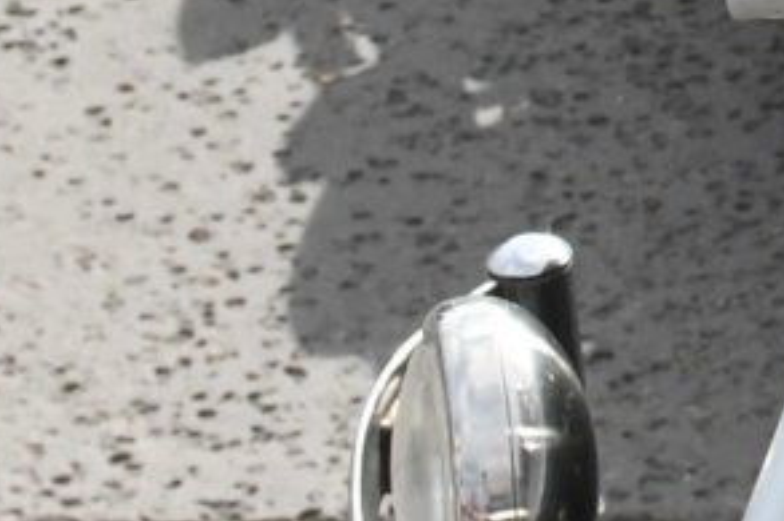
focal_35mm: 252
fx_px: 5485
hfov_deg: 7.7
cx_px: 1718
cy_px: -1073
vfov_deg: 5.1
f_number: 4.5
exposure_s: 1/8000
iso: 1000
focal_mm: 24
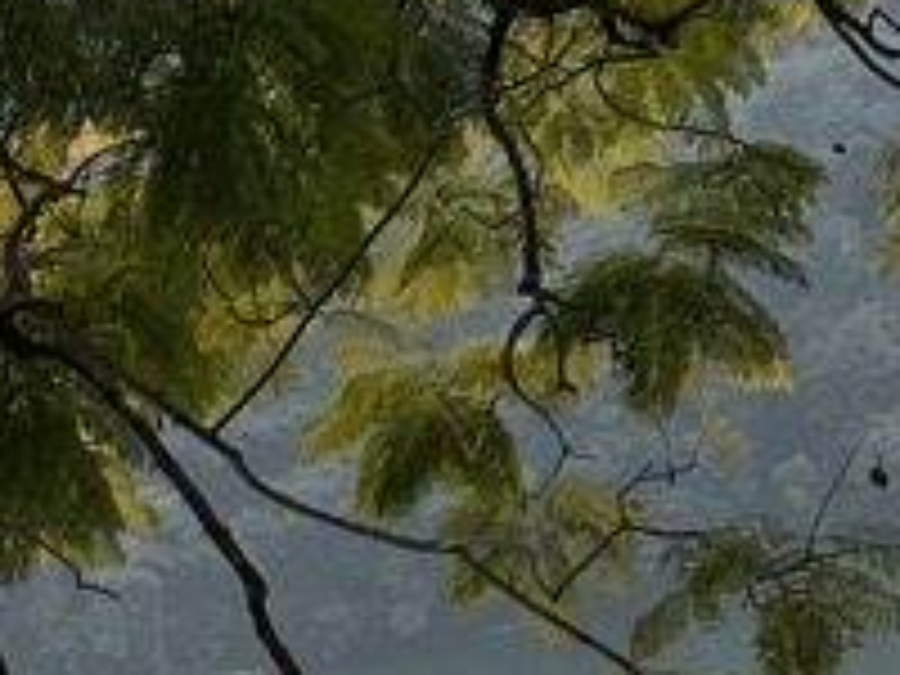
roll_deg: +9.8
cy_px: 1012
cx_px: -1944
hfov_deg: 9.1
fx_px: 4316
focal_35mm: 166
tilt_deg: -1.8
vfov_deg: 8.7
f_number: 1.5
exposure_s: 1/2762
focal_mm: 5.7
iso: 50
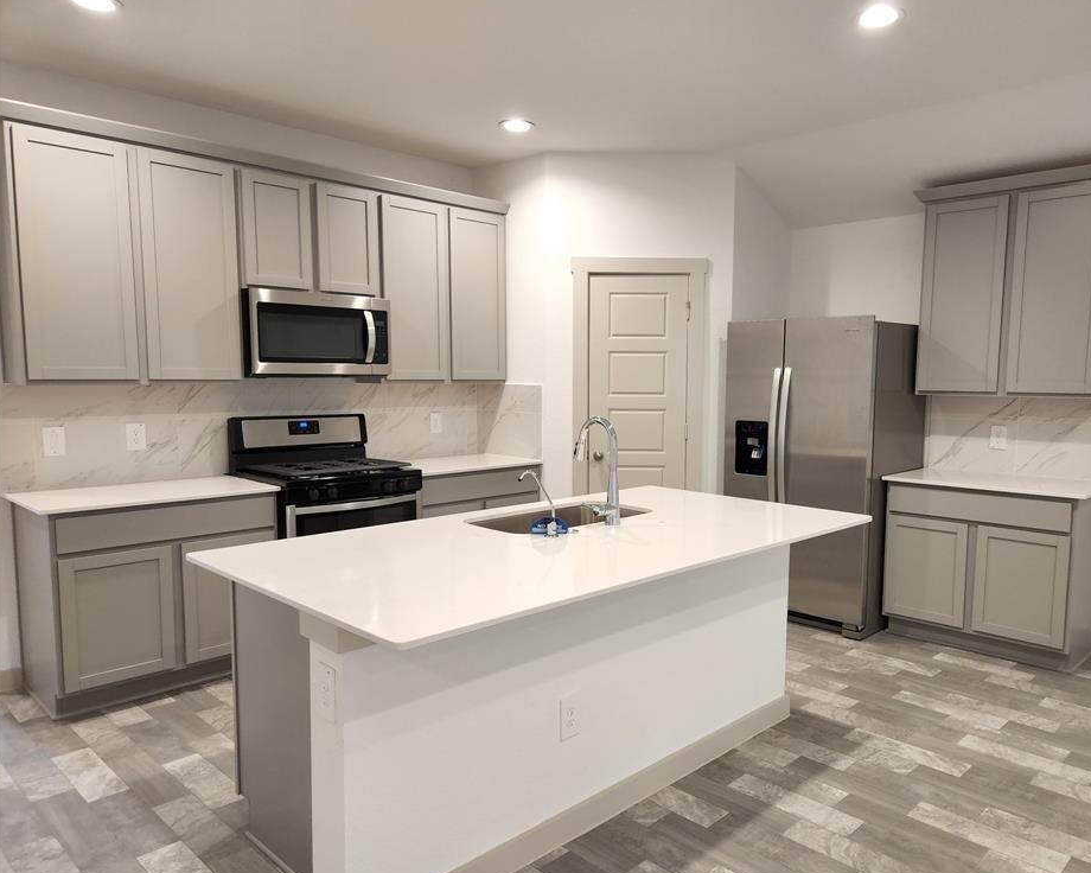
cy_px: 444
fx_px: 807
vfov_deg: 56.8
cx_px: 600
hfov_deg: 67.9
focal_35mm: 25
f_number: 1.8
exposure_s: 1/120
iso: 250
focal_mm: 5.4
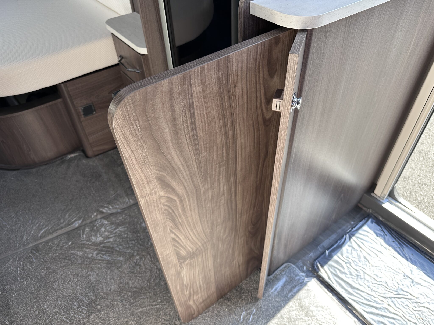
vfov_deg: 56.8
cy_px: 162
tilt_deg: -42.5
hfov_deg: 71.6
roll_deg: +3.8
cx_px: 217
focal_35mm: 24
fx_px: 301
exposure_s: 1/228
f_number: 1.78
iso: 80
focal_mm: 6.86
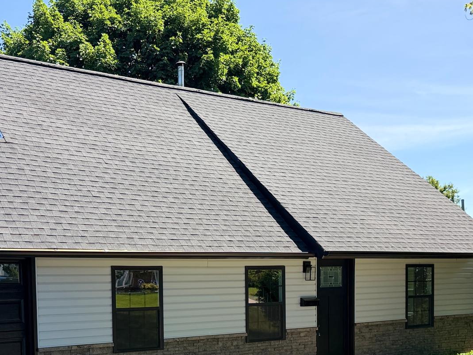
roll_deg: +1.9
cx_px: 149
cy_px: 321
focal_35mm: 46
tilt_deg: -3.5
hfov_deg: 40.6
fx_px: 628
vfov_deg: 30.1
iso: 100
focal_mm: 6.76
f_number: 1.78
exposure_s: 1/2801
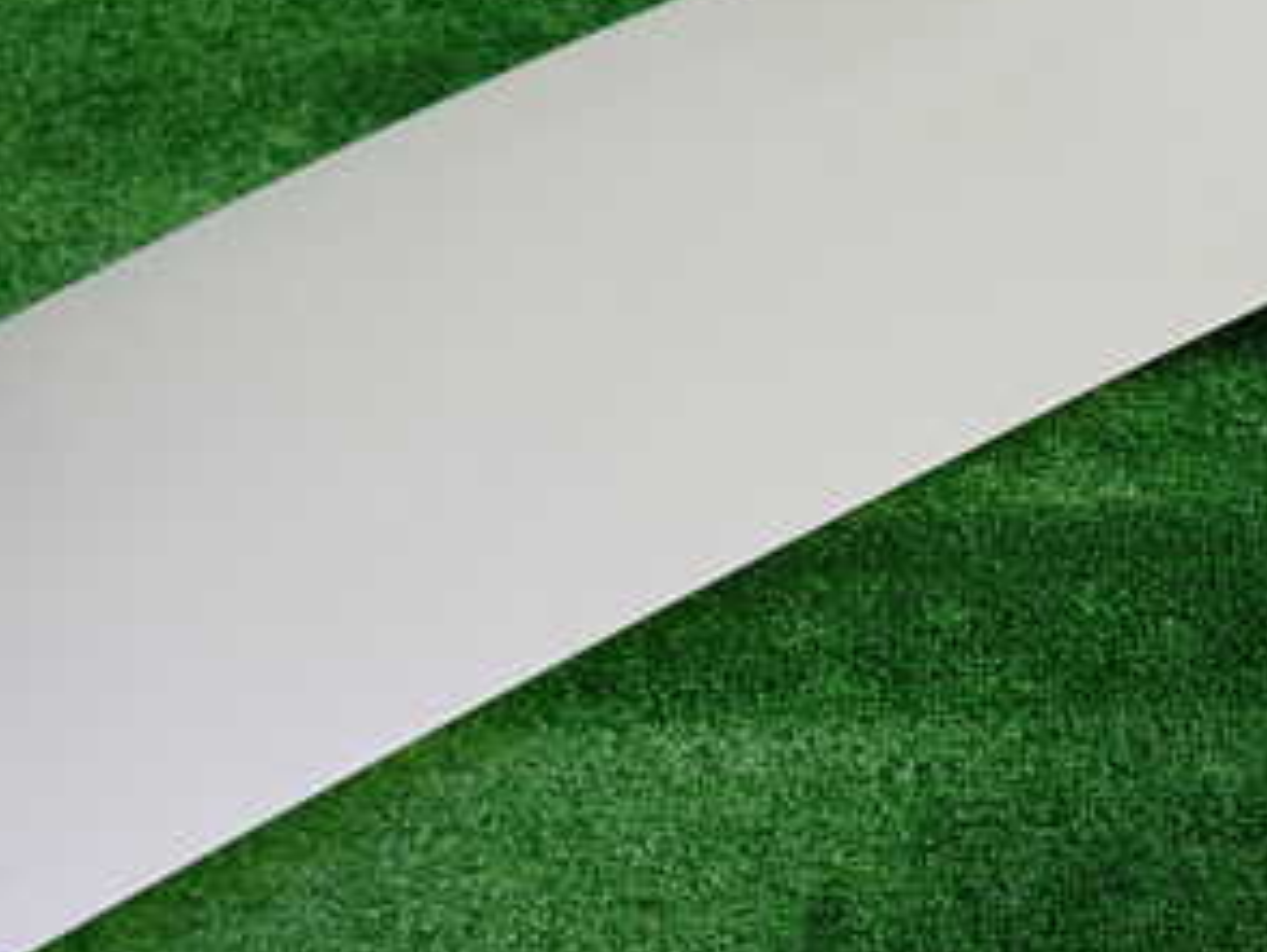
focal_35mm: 51
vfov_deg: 28.2
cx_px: 1013
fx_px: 1868
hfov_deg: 36.2
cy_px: 250
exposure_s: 1/30
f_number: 2
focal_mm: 4.5
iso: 200
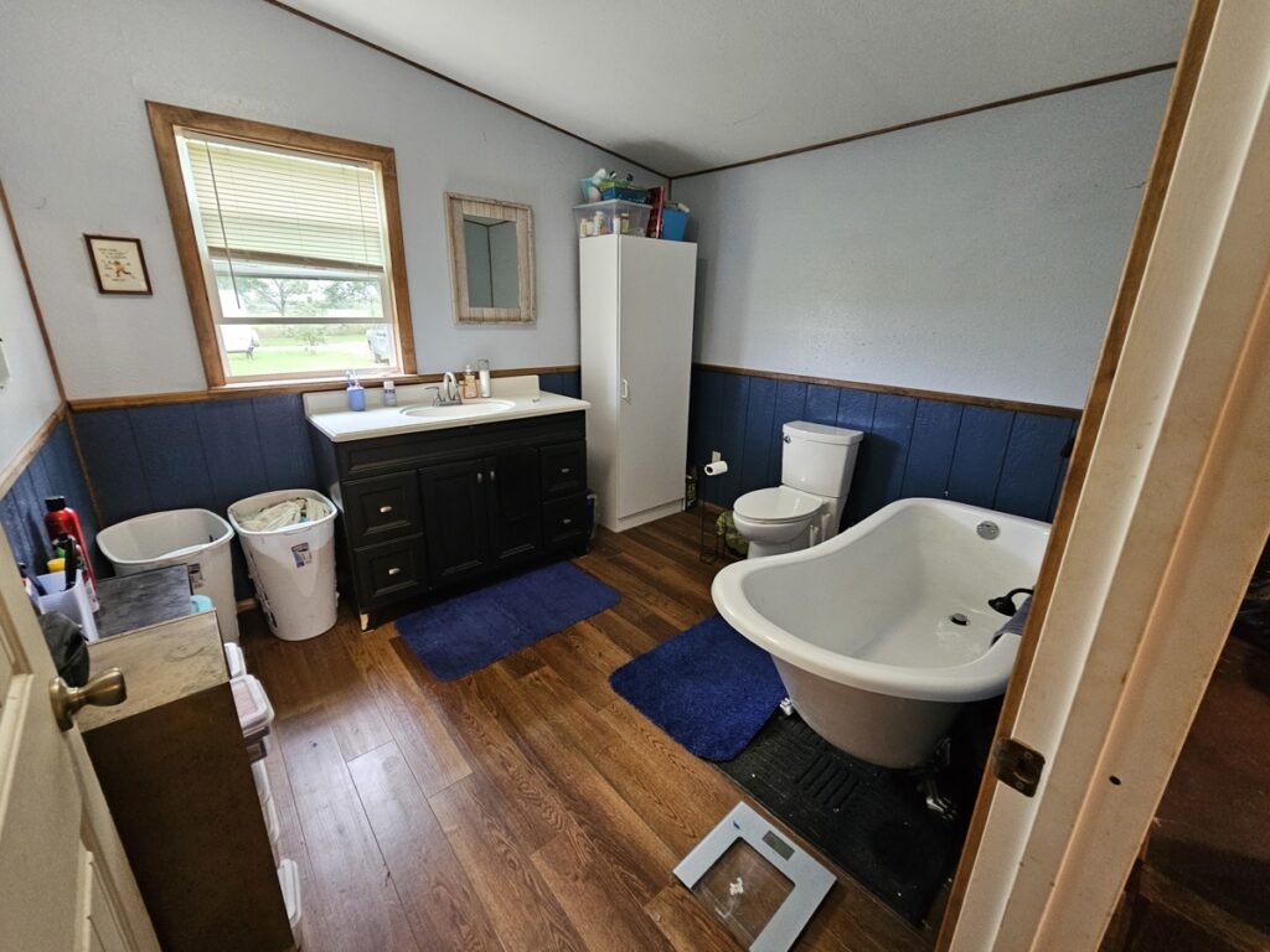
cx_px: 635
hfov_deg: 106.2
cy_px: 476
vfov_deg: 89.9
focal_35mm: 13
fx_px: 477
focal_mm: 2.2
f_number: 2.2
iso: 500
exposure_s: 1/30
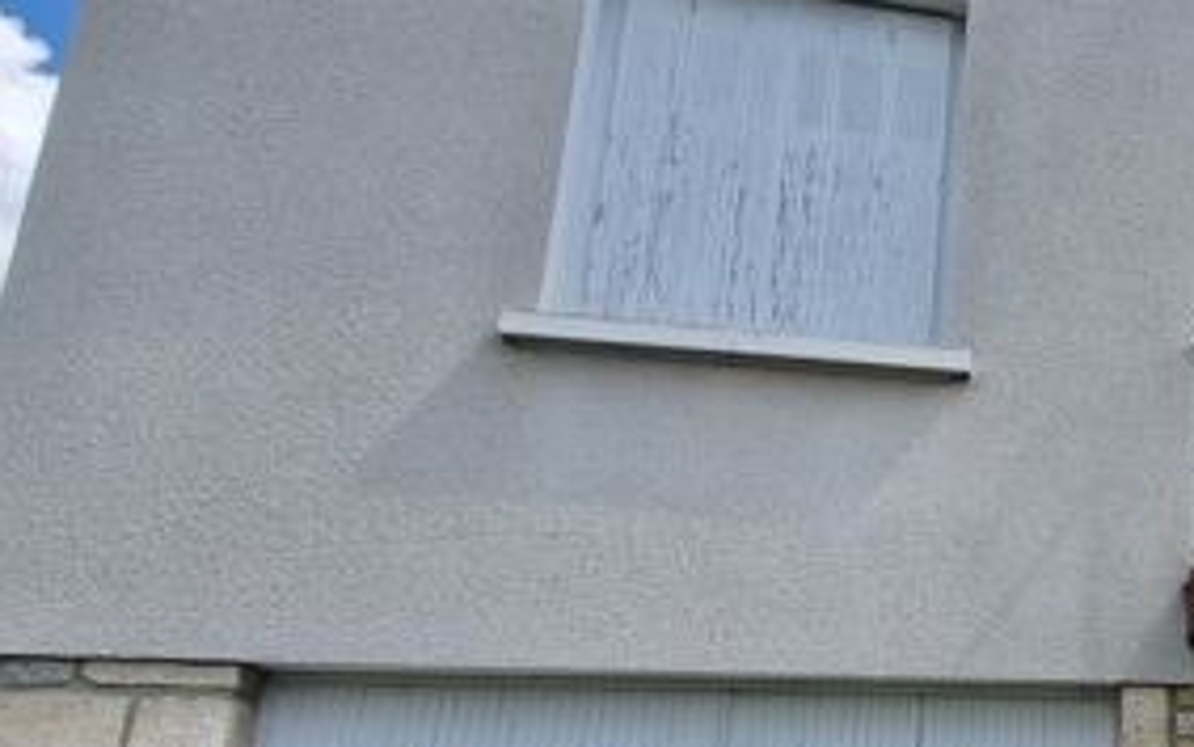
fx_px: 1269
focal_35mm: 39
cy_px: 523
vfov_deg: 32.4
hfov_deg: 38.3
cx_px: 1413
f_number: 2.2
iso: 50
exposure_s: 1/2144
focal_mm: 2.2
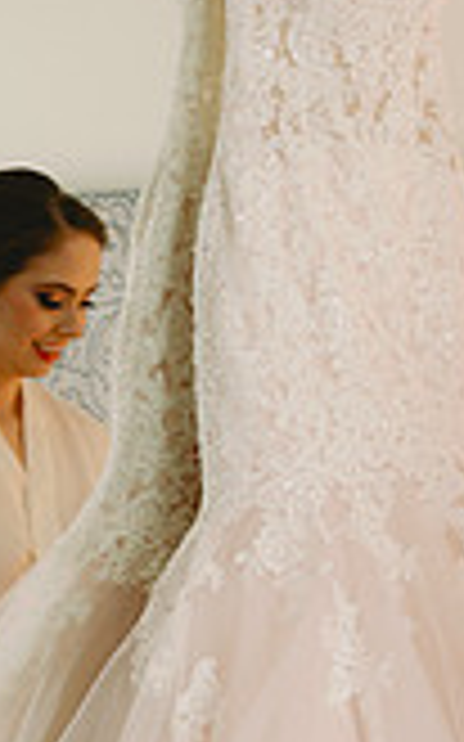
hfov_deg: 9.3
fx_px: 2815
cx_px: 538
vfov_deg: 15.0
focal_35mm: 139
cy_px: 477
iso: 640
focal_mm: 50
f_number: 5.6
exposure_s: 1/100
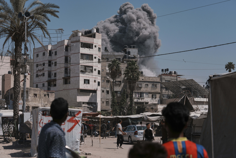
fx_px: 459
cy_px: 79
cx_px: 118
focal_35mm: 70
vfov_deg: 19.5
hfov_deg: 28.8
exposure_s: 1/4000
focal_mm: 70
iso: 160
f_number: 5
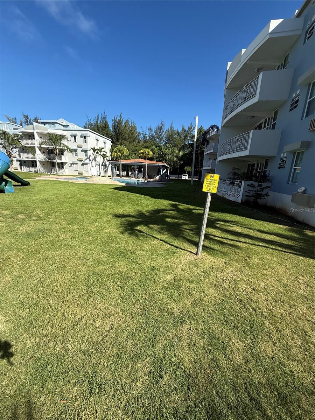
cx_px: 158
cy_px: 210
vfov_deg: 102.1
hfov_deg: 85.7
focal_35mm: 14
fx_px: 170
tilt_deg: -13.2
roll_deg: -3.2
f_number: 2.2
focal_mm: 2.22
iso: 64
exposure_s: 1/1961
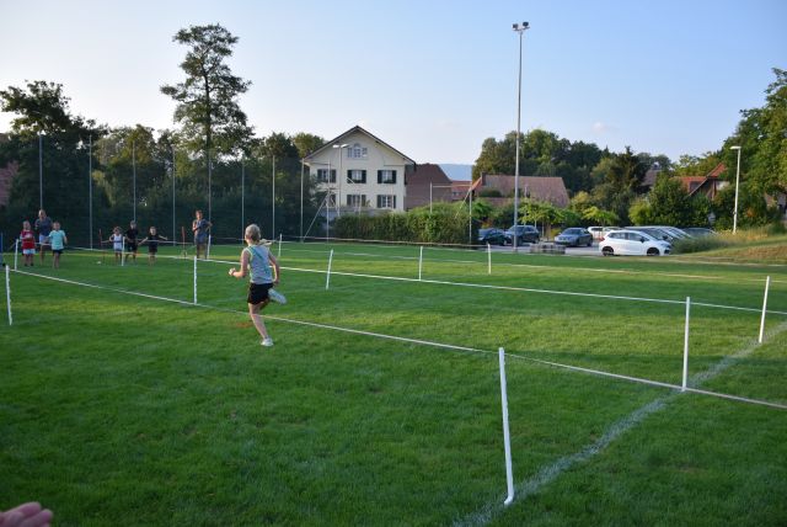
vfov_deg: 43.7
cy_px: 264
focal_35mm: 30
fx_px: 656
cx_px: 394
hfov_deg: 61.9
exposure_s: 1/1250
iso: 400
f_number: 4.5
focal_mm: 20
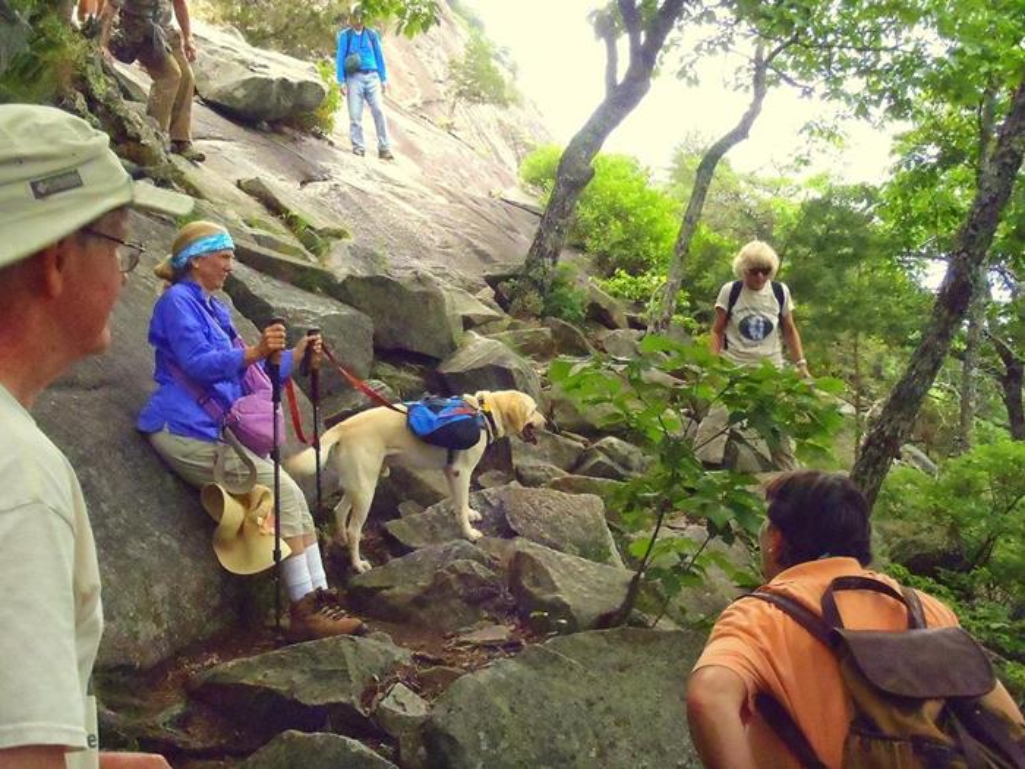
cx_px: 512
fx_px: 1125
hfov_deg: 49.0
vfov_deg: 37.7
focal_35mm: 38
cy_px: 384
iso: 800
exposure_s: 1/30
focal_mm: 6.83
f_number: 13
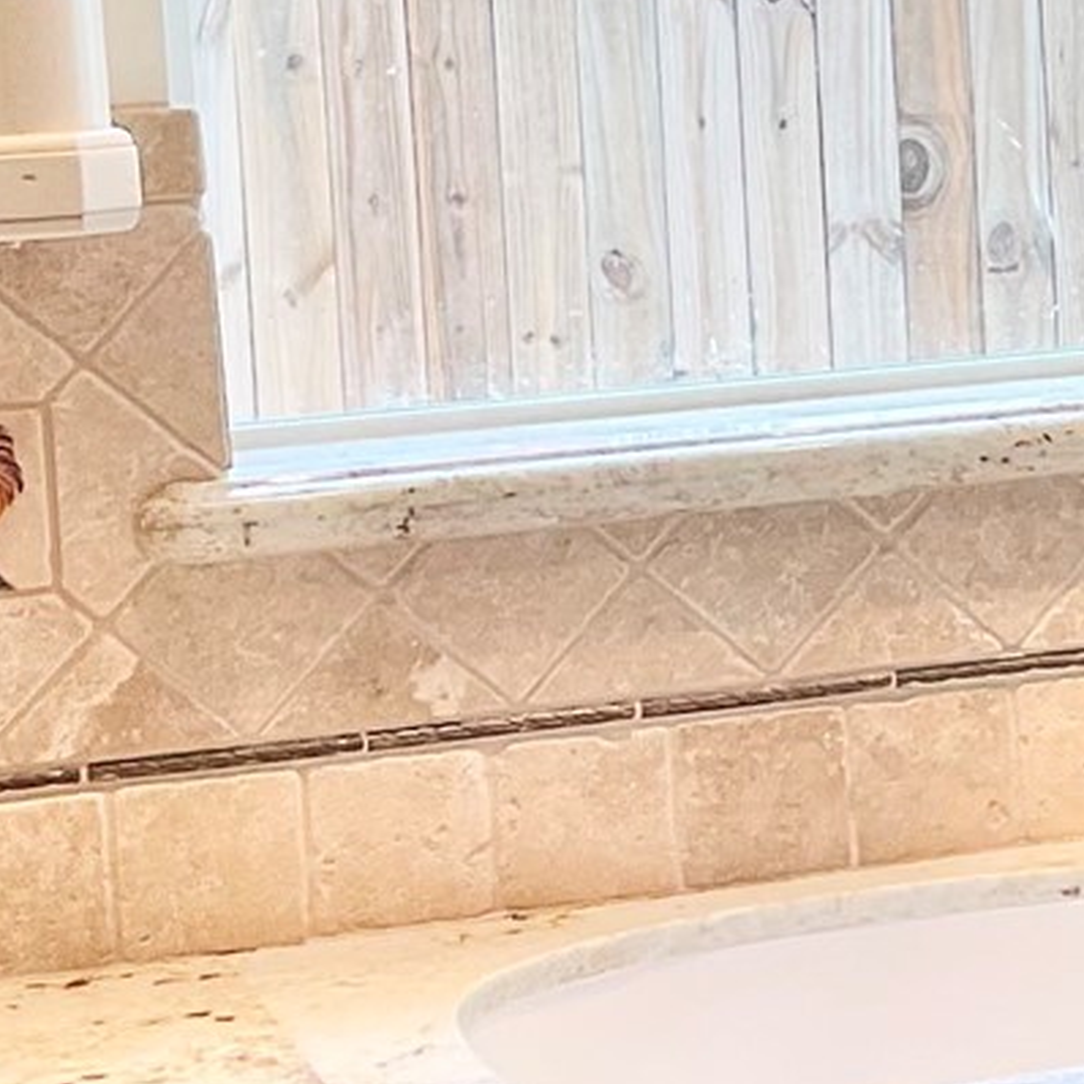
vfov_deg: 13.2
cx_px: 1716
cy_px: 232
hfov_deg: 12.5
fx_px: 4677
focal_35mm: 132
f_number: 1.8
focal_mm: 3
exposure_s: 1/120
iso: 50
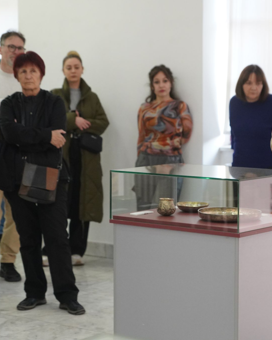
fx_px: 1067
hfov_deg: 14.5
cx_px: 165
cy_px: 170
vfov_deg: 18.1
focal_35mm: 106
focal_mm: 50
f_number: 2.8
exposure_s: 1/250
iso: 2000
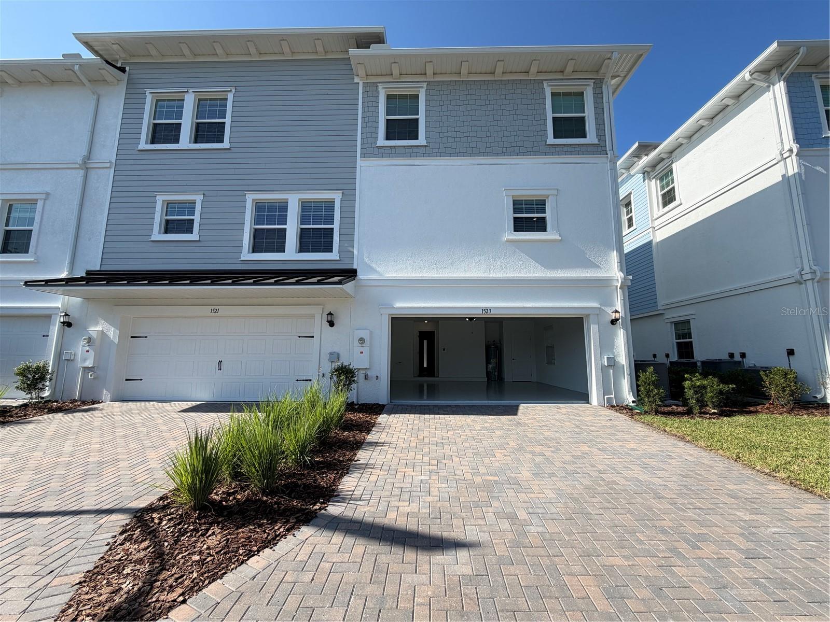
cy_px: 311
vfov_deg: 85.7
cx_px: 415
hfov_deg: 102.1
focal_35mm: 14
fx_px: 336
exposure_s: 1/770
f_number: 2.2
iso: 25
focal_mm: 2.22
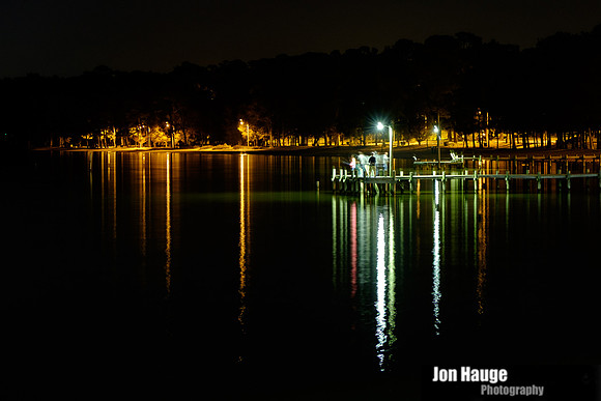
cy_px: 164
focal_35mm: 119
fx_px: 1994
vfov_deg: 11.5
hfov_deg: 17.1
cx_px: 418
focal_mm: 55
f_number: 4.5
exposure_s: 18
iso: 200
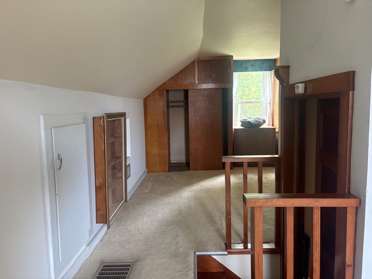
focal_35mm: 26
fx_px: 279
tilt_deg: -7.7
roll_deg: +2.7
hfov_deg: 67.3
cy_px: 140
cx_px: 186
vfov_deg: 53.1
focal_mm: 5.96
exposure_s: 1/60
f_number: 1.6
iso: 500
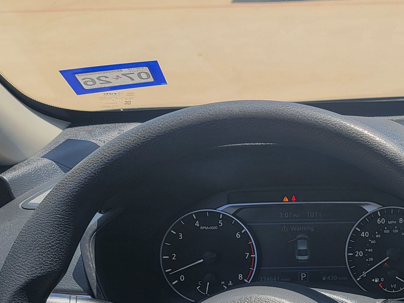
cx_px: 402
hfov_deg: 31.8
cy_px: 270
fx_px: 654
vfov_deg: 25.3
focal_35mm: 56
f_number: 1.8
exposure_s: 1/281
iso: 16
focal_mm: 6.7
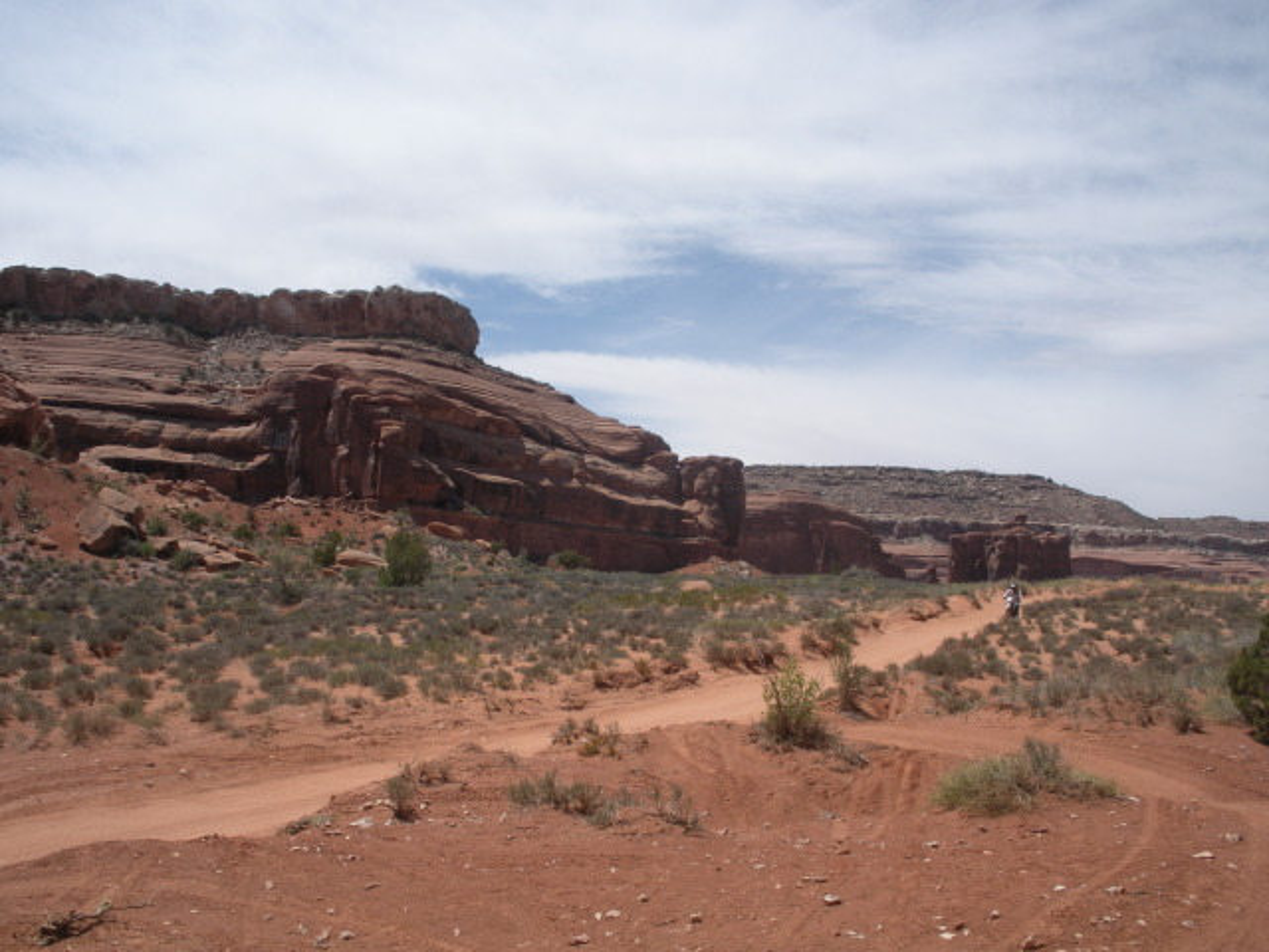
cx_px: 634
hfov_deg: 51.4
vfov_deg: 39.7
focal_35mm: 36
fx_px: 1320
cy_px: 476
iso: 64
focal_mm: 6.3
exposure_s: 1/462
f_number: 5.6
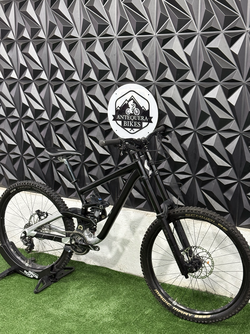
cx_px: 125
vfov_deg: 39.7
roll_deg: +0.0
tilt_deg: -10.9
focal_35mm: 48
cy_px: 167
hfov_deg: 30.3
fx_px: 462
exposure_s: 1/60
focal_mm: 6.76
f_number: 1.78
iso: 250
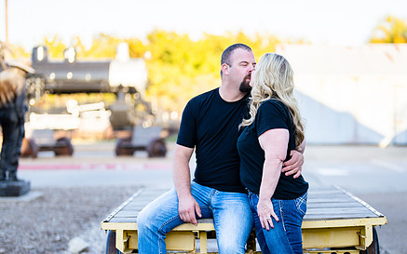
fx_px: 854
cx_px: 235
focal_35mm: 77
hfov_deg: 26.8
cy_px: 176
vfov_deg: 16.9
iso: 100
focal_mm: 50
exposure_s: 1/1250
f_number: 1.2
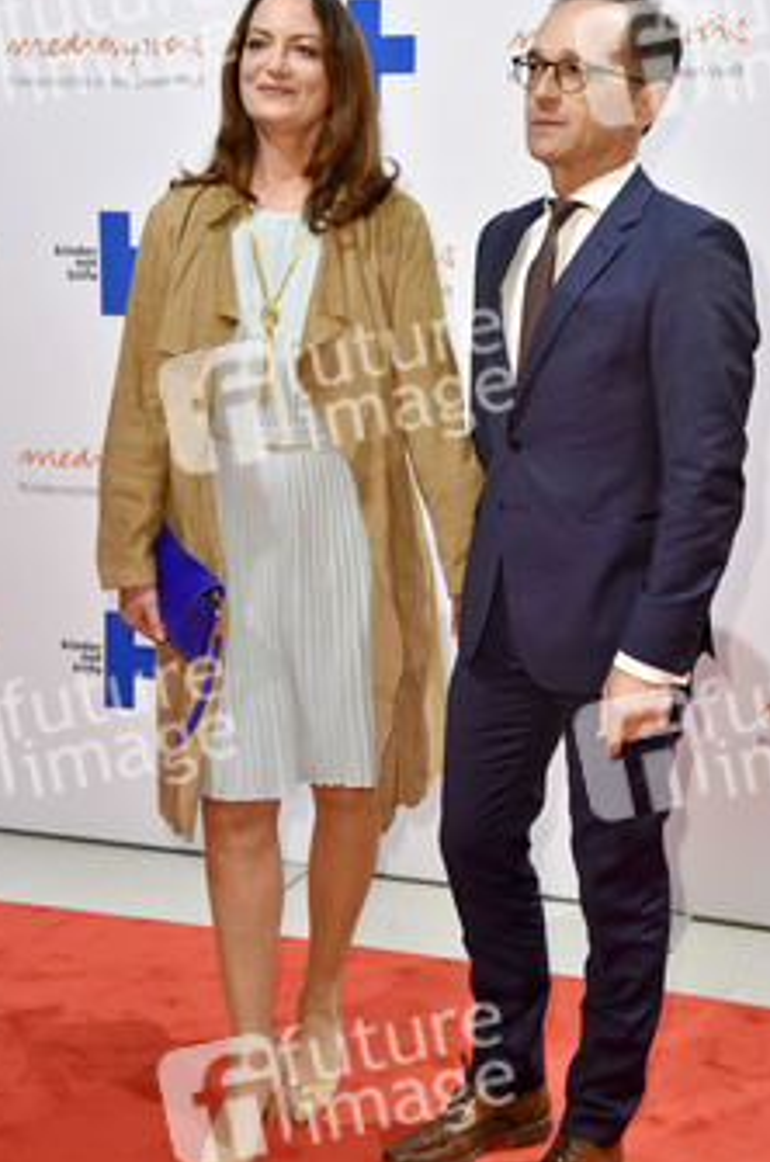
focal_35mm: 55
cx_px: 437
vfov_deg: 36.3
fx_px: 1772
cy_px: 565
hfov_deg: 24.5
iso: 2500
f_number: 5.6
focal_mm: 46
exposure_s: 1/160
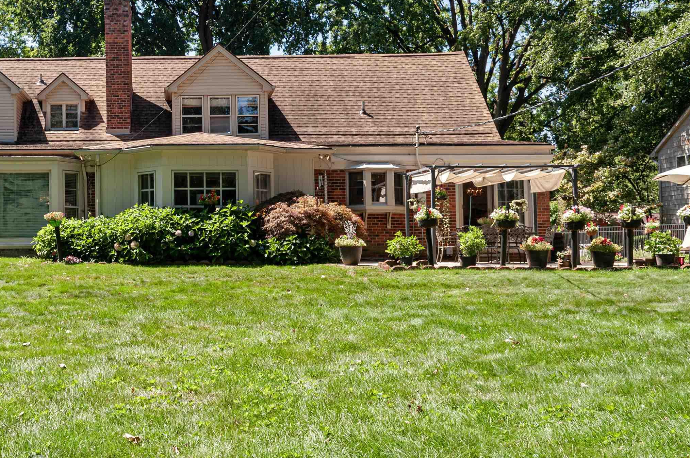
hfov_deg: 39.2
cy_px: 152
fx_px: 957
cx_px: 237
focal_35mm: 50
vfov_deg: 26.8
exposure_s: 1/160
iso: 200
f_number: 9
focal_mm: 22
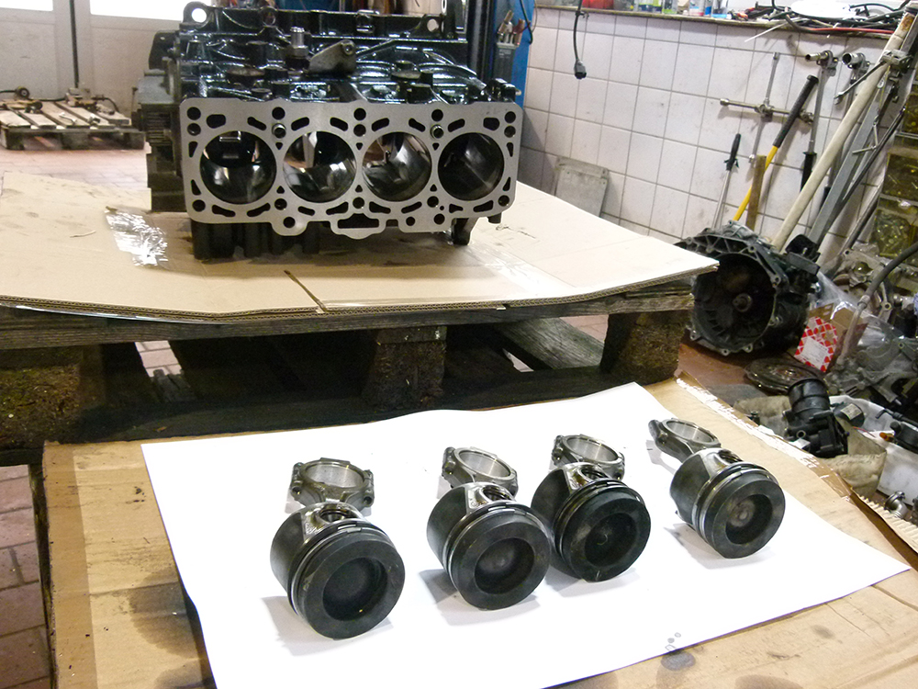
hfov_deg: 58.4
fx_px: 822
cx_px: 459
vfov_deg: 45.4
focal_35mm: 31
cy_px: 344
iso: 400
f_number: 3
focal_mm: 5.6
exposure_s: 1/50
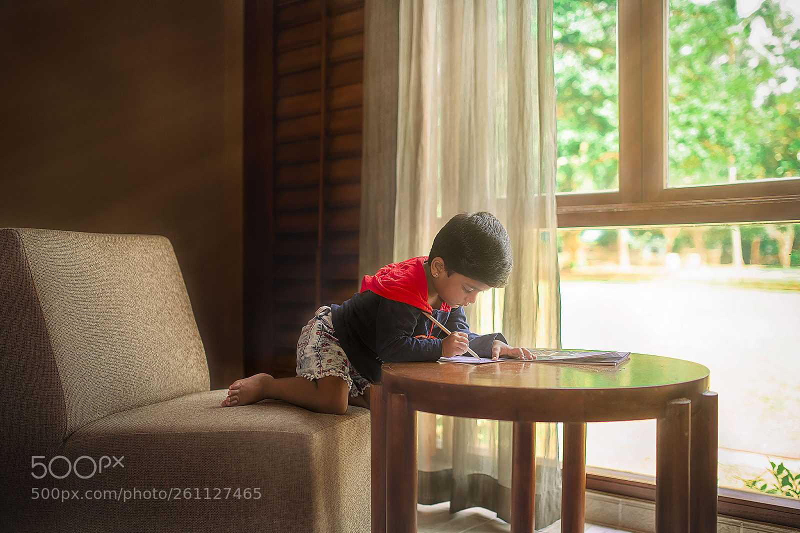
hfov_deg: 54.4
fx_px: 778
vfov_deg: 37.8
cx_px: 400
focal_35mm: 35
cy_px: 266
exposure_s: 1/320
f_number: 2
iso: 100
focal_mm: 35
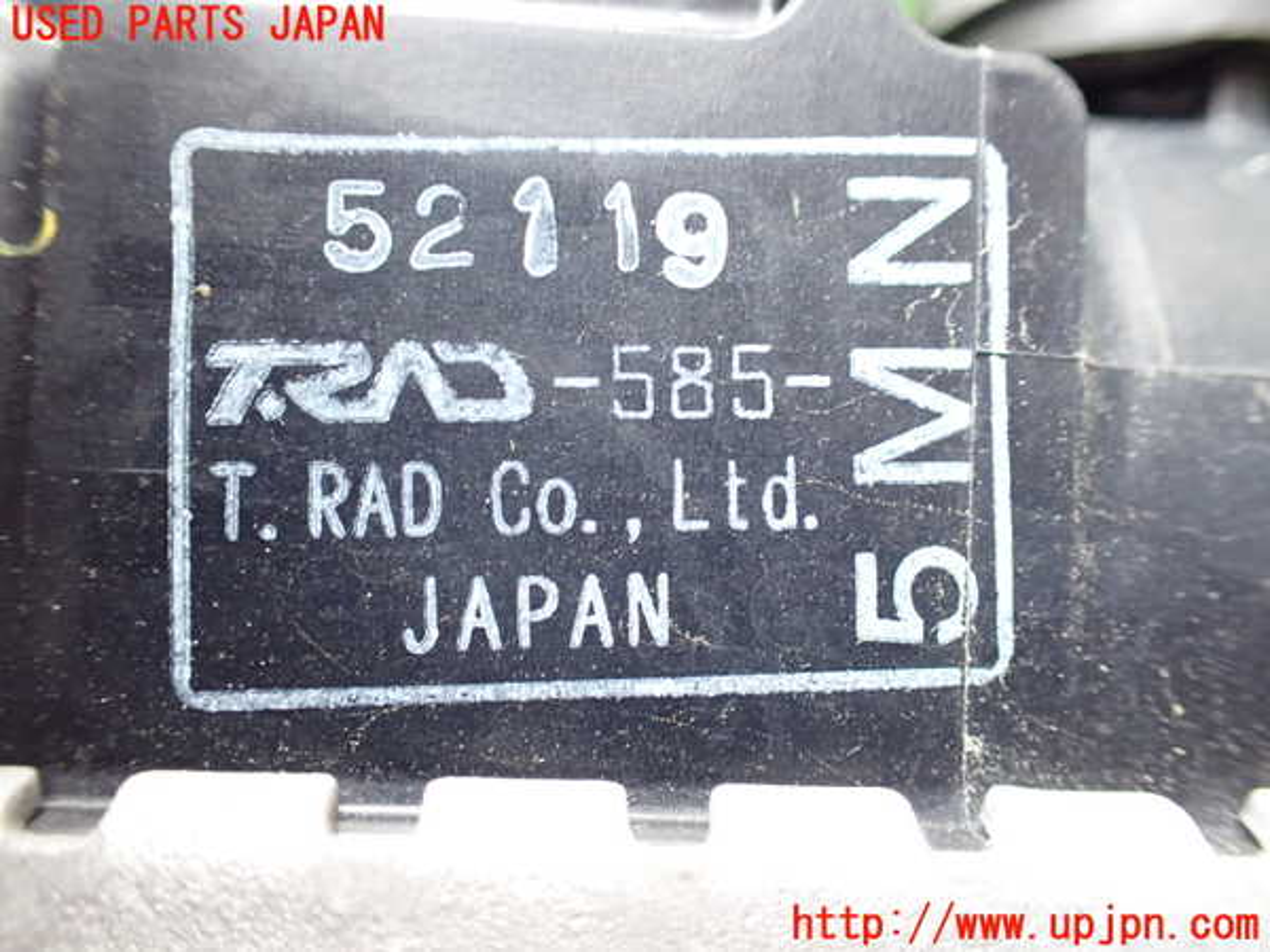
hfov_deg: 60.0
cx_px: 635
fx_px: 1101
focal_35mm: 30
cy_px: 476
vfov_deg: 46.8
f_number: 2.3
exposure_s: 1/60
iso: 800
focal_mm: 5.4
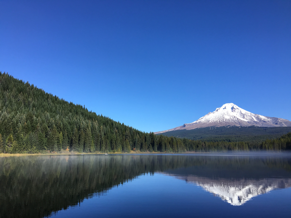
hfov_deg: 61.7
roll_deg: +0.4
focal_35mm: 29
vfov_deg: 48.2
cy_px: 109
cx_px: 146
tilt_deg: +11.3
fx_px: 244
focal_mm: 4.15
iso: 32
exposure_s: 1/2024
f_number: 2.2
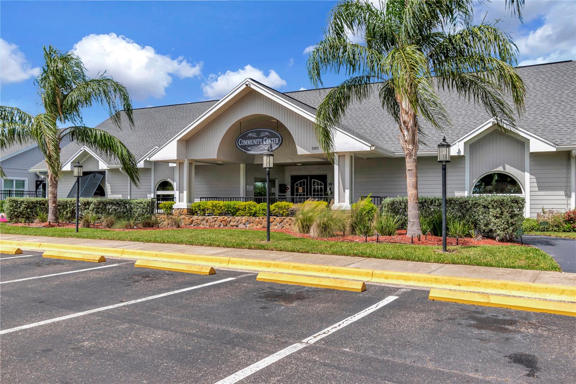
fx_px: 480
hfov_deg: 61.9
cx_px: 288
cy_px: 192
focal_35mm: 30
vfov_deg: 43.6
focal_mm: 20
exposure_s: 1/1250
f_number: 7.1
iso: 200
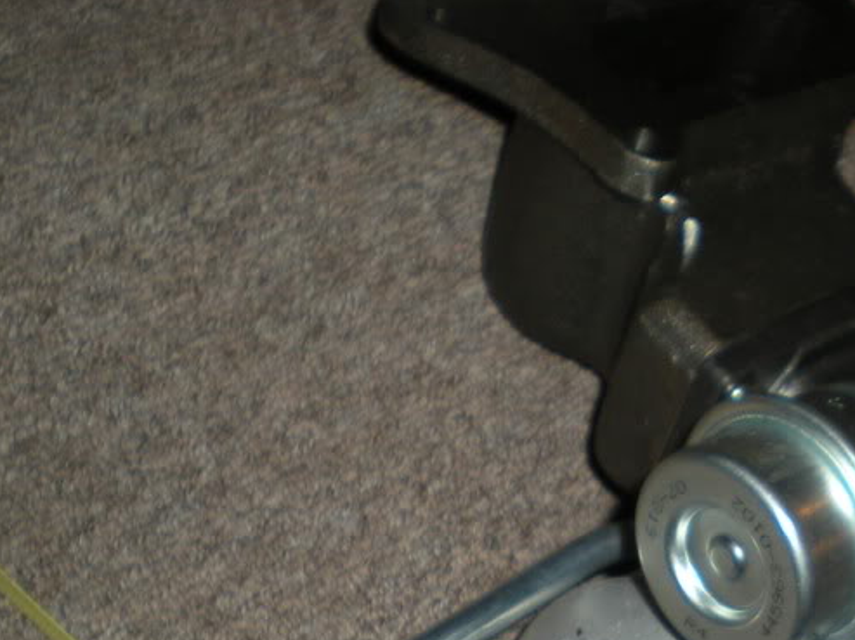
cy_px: 605
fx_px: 1950
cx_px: 732
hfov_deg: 24.2
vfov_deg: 18.3
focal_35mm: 79
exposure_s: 1/60
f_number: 3.1
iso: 64
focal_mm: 6.3
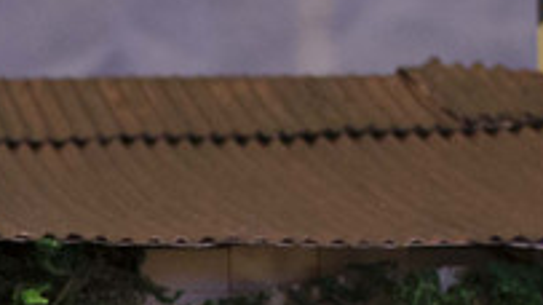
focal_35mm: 261
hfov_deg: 7.9
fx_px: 3756
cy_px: 749
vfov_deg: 4.5
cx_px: -583
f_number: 4.5
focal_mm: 28
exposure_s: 1/4
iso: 800
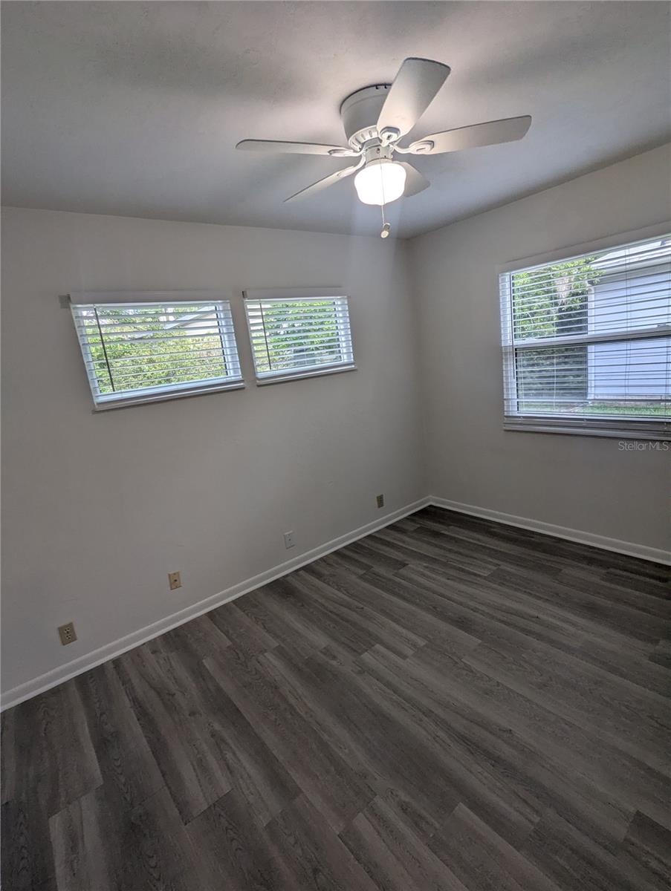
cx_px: 336
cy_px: 446
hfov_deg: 78.2
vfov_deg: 94.4
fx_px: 413
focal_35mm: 16
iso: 84
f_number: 2.2
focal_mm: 2.35
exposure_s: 1/120
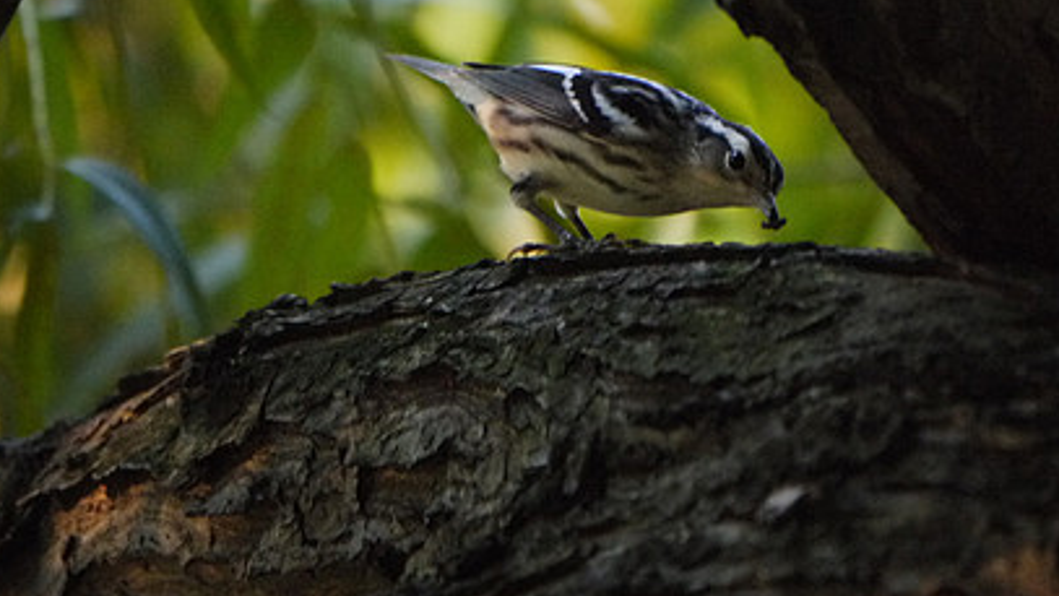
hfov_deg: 2.3
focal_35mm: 931
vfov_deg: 1.3
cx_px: 570
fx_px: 26145
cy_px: 129
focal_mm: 300
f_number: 5.6
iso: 1250
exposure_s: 1/320
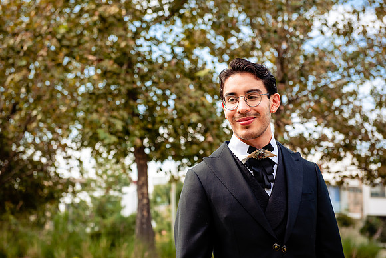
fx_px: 751
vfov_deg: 19.5
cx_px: 193
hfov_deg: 28.8
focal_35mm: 70
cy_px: 129
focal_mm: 70
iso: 200
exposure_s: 1/500
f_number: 4.5
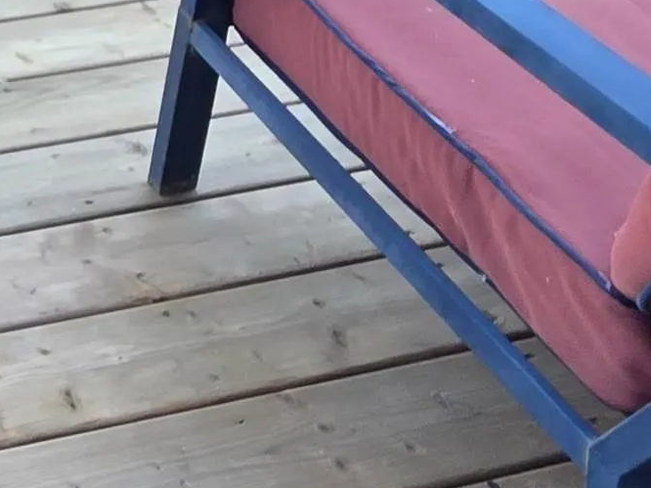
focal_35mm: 60
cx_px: -385
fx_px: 1128
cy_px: -231
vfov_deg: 20.9
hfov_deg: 23.7
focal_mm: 2.2
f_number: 1.9
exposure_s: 1/120
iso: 64
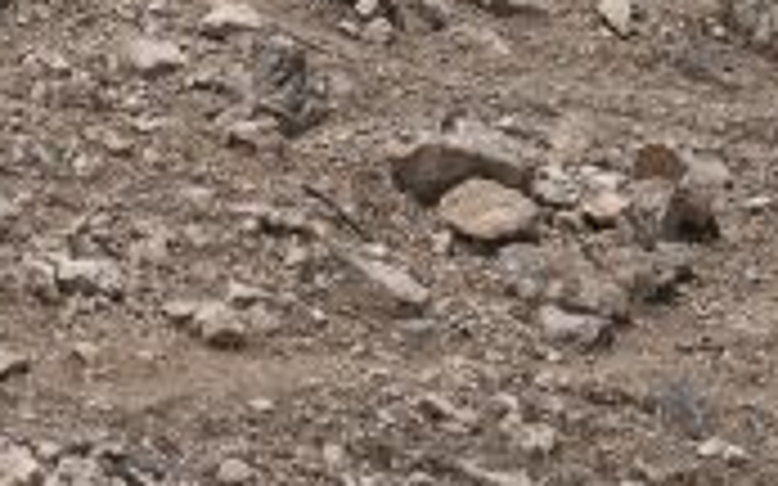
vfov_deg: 1.9
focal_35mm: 705
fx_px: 14943
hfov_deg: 3.0
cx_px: 675
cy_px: -396
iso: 160
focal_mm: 200
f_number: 4.5
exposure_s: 1/4000
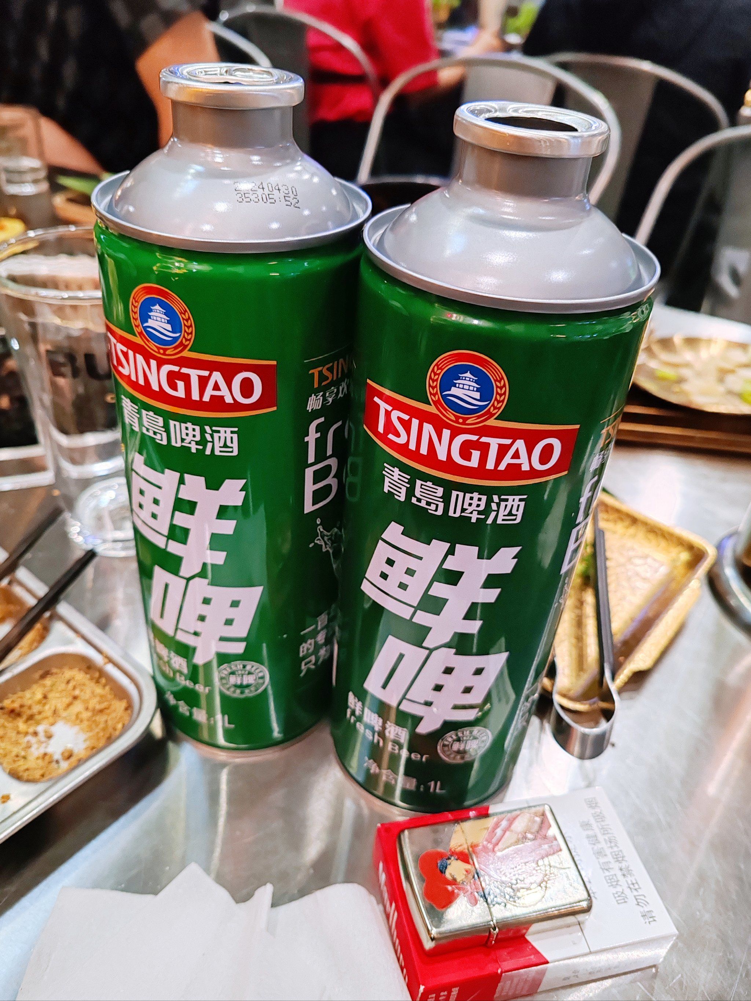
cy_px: 500
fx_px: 781
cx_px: 376
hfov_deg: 51.4
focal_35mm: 27
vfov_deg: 65.3
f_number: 1.9
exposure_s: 1/100
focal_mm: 6.12
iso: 1250
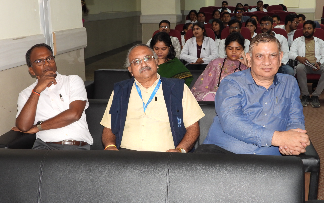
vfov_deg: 25.8
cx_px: 162
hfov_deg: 40.3
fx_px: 442
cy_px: 109
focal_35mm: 50
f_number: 3.2
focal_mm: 8.5
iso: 200
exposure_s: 1/30
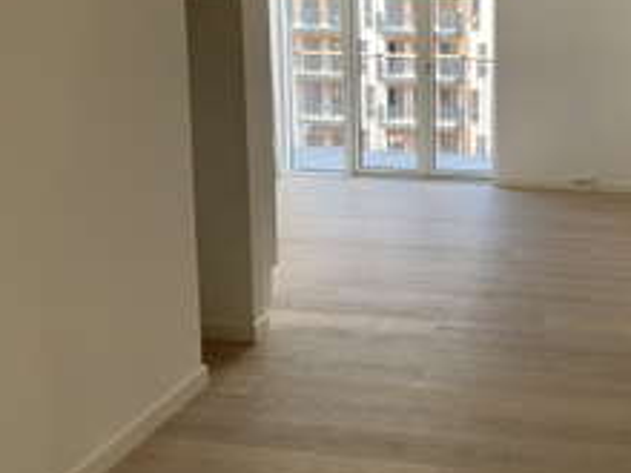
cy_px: 135
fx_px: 802
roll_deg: -1.1
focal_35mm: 44
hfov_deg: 41.1
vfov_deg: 32.4
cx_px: 506
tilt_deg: -8.9
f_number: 1.8
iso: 40
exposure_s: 1/122
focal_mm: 4.25
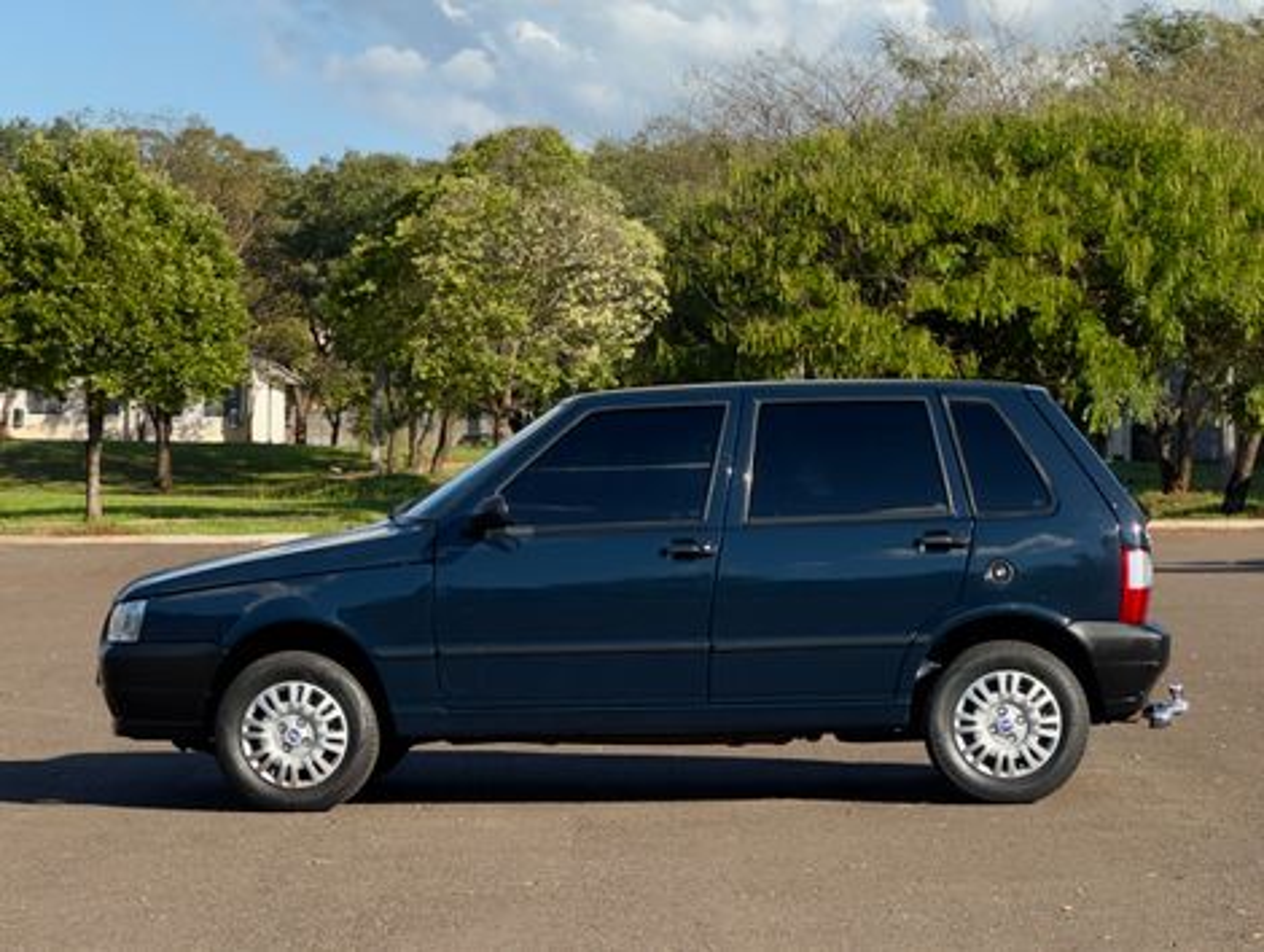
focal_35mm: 77
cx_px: 632
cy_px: 476
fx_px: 2816
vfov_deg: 19.2
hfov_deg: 25.3
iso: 25
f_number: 2.8
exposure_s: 1/622
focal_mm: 9
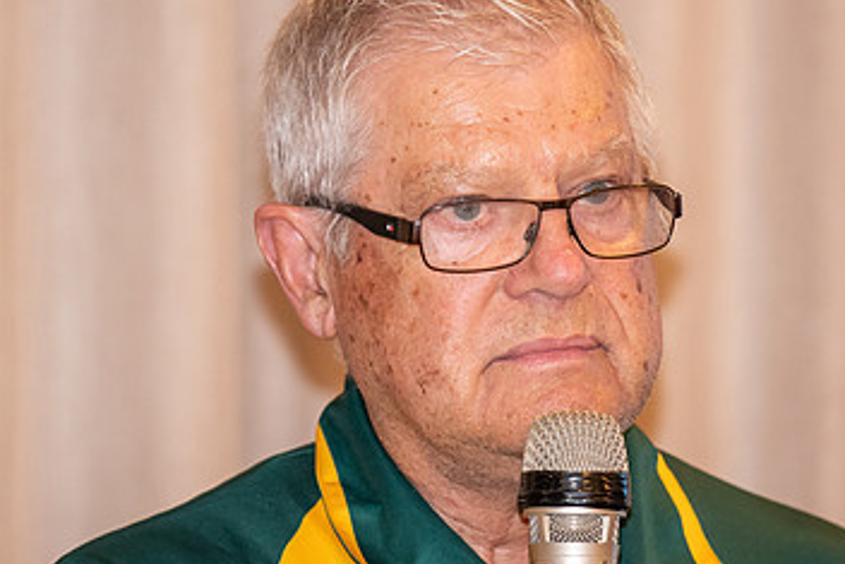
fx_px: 12586
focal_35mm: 536
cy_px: 270
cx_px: 381
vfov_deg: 2.6
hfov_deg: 3.8
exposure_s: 1/60
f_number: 2.8
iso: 1000
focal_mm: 200
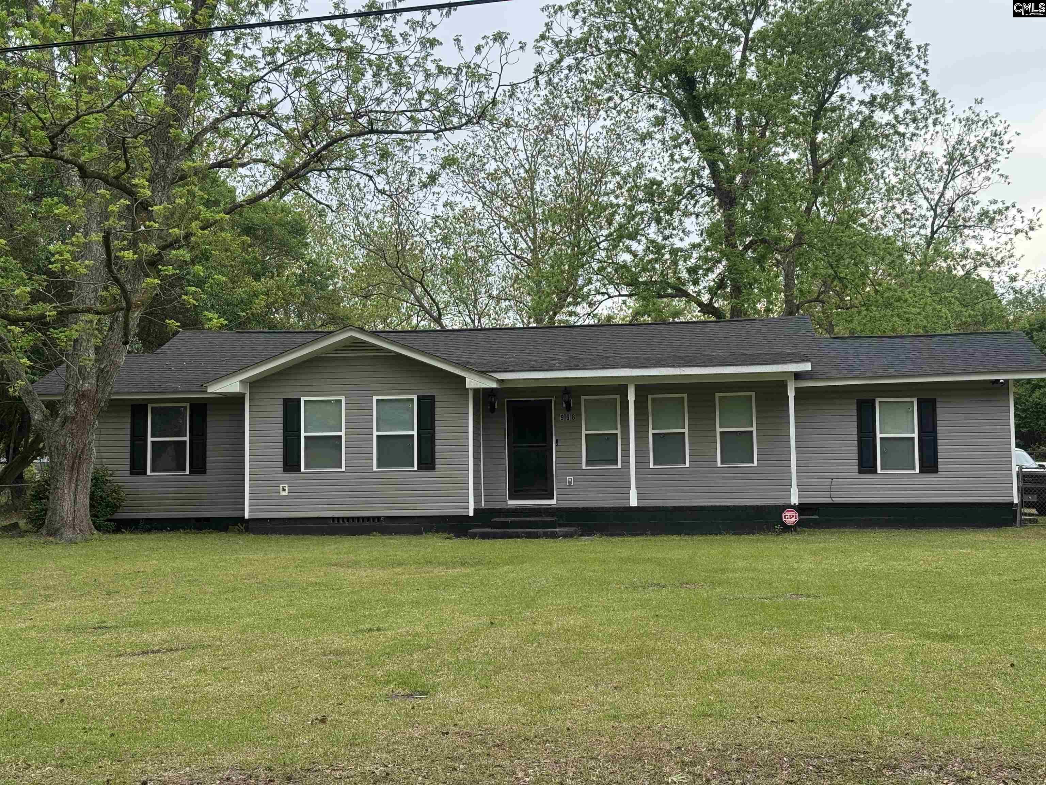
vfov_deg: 30.3
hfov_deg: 39.7
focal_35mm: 48
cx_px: 523
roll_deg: +0.8
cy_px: 392
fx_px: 1450
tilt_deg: +2.8
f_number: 1.78
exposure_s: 1/832
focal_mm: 6.76
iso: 64
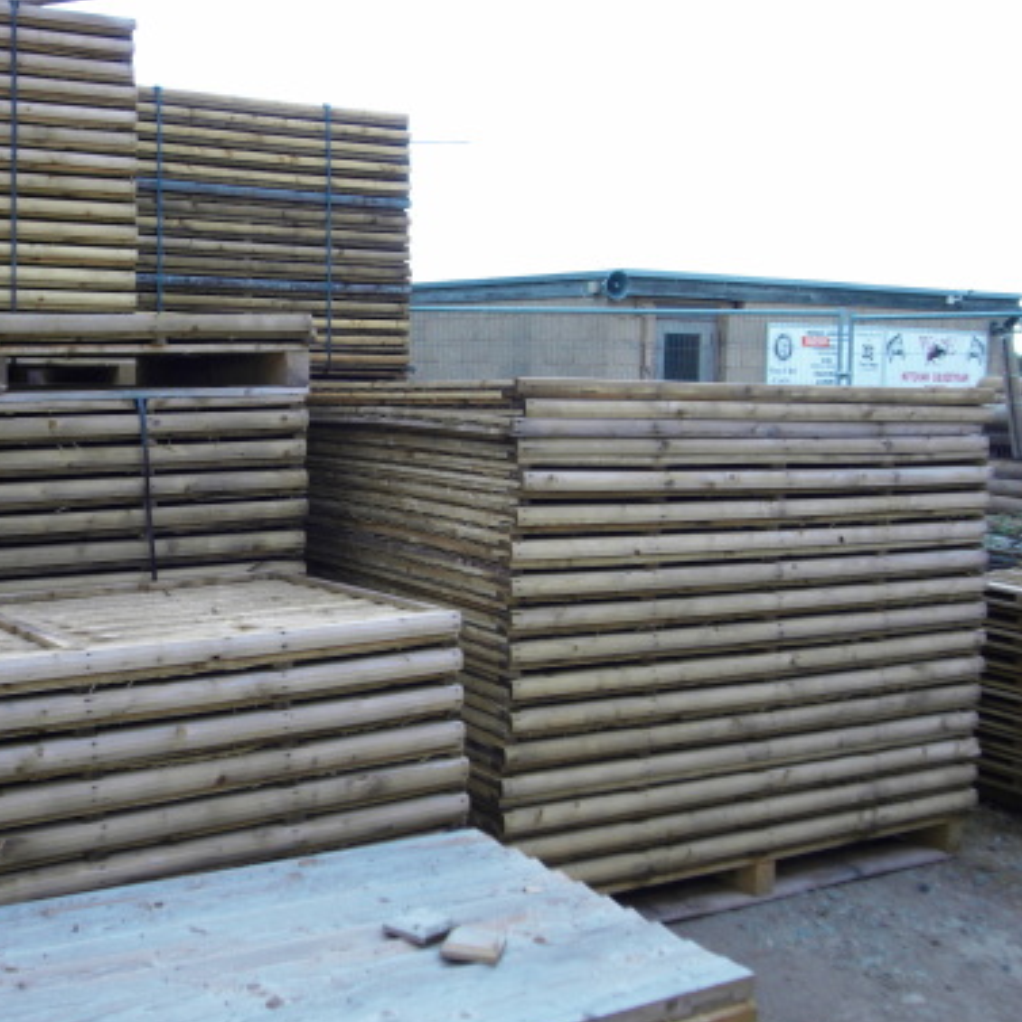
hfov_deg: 35.3
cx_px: 439
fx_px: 1603
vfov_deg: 35.4
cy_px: 515
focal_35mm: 48
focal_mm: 7.1
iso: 100
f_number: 3.7
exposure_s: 1/60
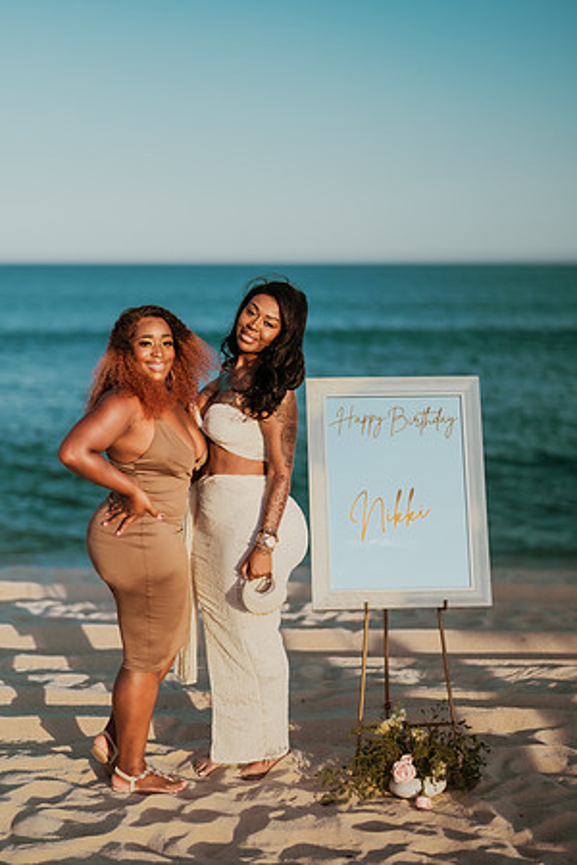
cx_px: 288
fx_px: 1394
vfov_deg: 34.5
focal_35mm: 58
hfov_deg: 23.4
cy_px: 432
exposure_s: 1/6400
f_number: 1.8
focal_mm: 58
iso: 100
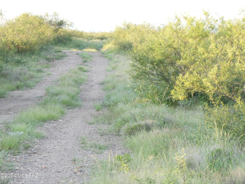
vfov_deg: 10.4
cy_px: 92
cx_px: 122
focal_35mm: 143
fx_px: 1012
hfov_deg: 13.8
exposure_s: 1/80
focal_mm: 25.6
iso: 400
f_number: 5.4
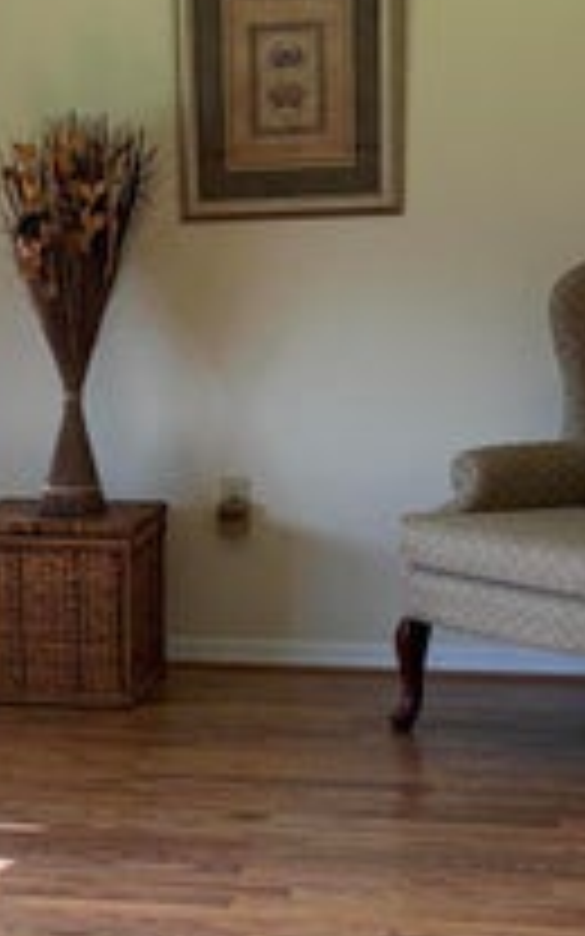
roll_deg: +2.4
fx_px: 2168
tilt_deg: -12.3
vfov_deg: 24.2
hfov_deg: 15.2
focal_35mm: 85
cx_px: 86
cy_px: 648
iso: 125
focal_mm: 5.96
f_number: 1.6
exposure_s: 1/171
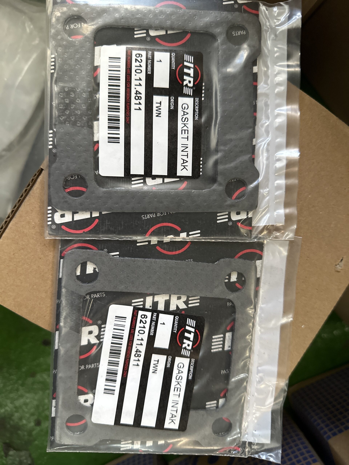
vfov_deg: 71.6
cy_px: 232
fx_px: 323
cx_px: 174
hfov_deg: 56.8
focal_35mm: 24
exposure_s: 1/60
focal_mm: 6.86
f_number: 1.78
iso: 640
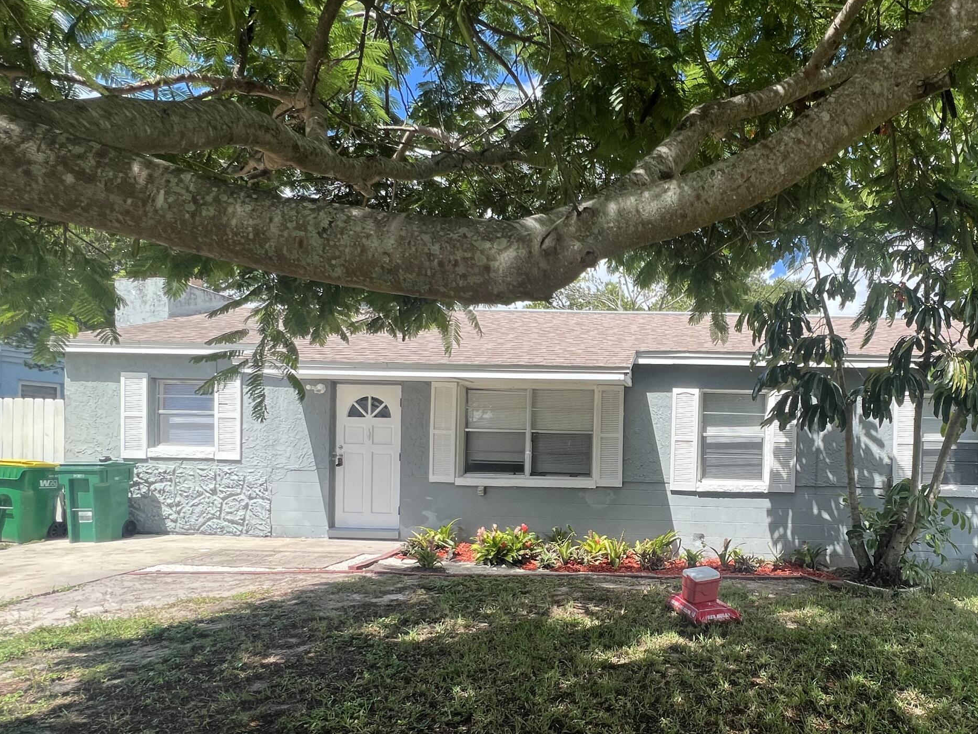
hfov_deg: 75.6
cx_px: 679
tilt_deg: -1.7
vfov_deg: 62.6
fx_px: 593
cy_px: 459
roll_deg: -1.2
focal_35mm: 21
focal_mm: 1.57
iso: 32
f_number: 1.8
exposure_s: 1/943
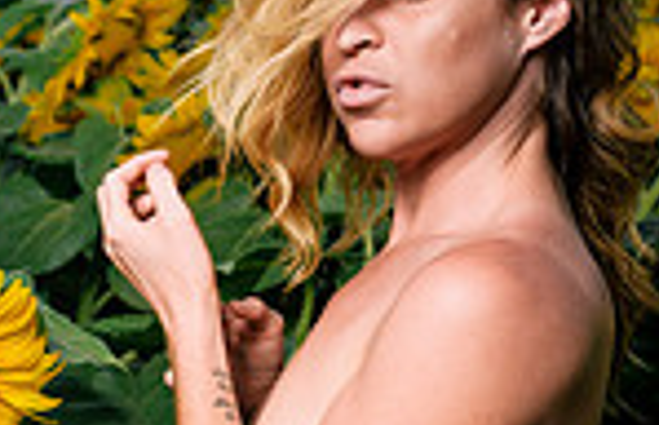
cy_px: 494
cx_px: -372
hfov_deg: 16.5
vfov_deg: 11.7
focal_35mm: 112
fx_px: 2029
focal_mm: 28.5
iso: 64
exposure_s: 1/50
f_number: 3.2
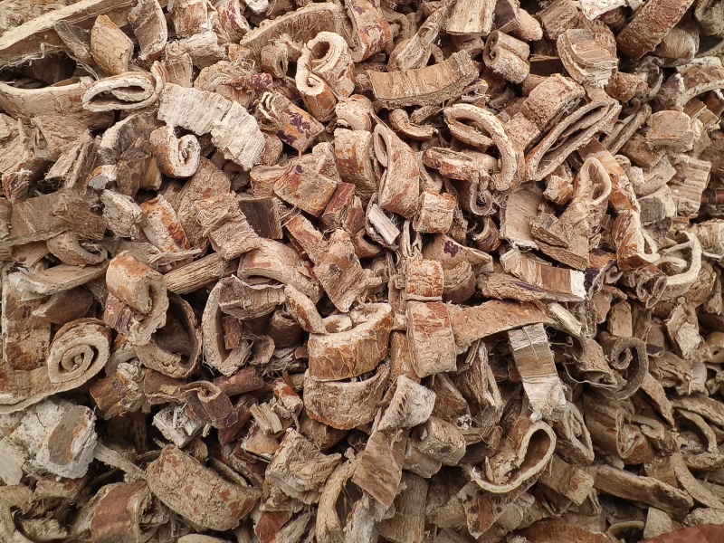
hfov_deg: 69.4
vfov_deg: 54.9
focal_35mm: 25
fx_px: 523
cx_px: 362
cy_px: 272
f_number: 2
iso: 638
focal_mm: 2.32
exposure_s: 1/50
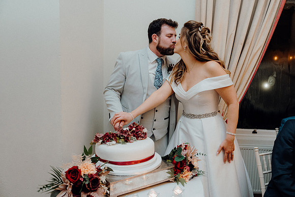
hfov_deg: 58.7
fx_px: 262
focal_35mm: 32
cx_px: 148
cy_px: 98
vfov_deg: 41.1
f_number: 3.5
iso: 2500
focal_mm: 32
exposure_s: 1/160
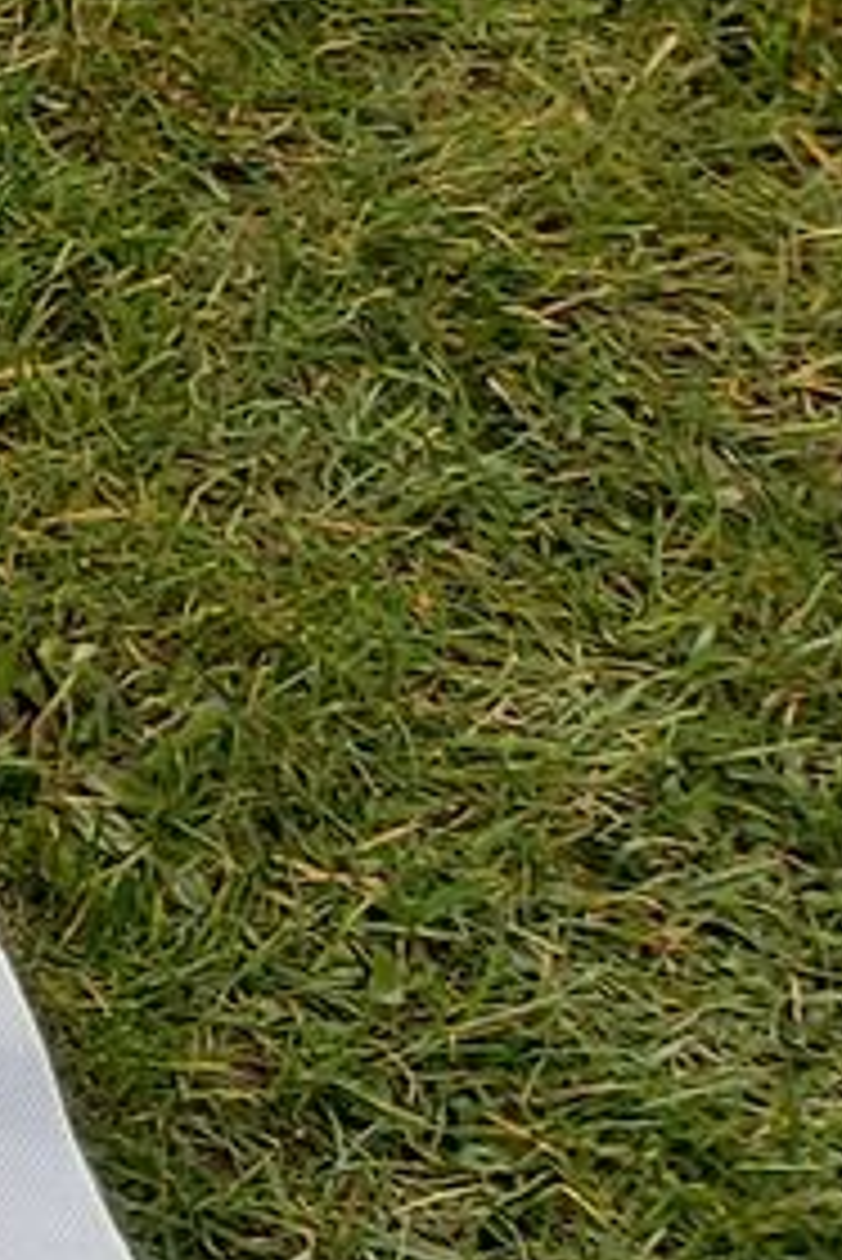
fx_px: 6237
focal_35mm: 178
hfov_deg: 5.6
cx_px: -3409
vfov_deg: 11.5
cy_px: 369
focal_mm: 5.23
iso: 32
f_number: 1.8
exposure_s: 1/835
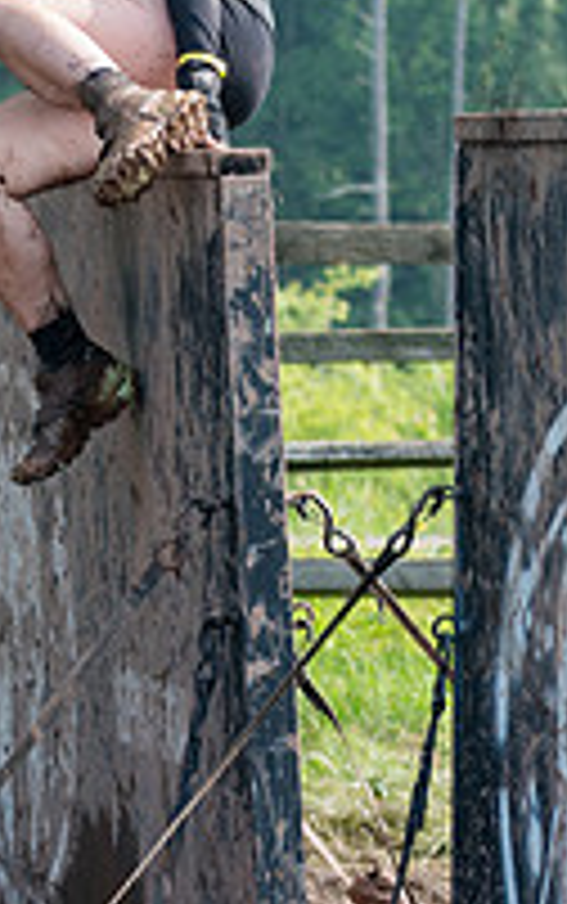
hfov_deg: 4.8
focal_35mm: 276
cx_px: 85
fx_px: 6809
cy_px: 283
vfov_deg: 7.6
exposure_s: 1/400
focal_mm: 80
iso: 250
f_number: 4.5
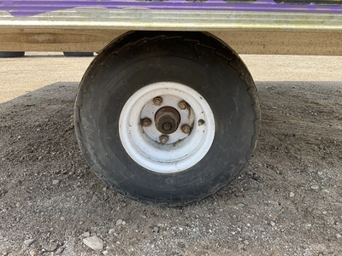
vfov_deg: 48.2
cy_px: 128
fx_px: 287
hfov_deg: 61.7
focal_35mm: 29
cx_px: 171
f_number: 1.8
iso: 25
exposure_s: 1/360
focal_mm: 3
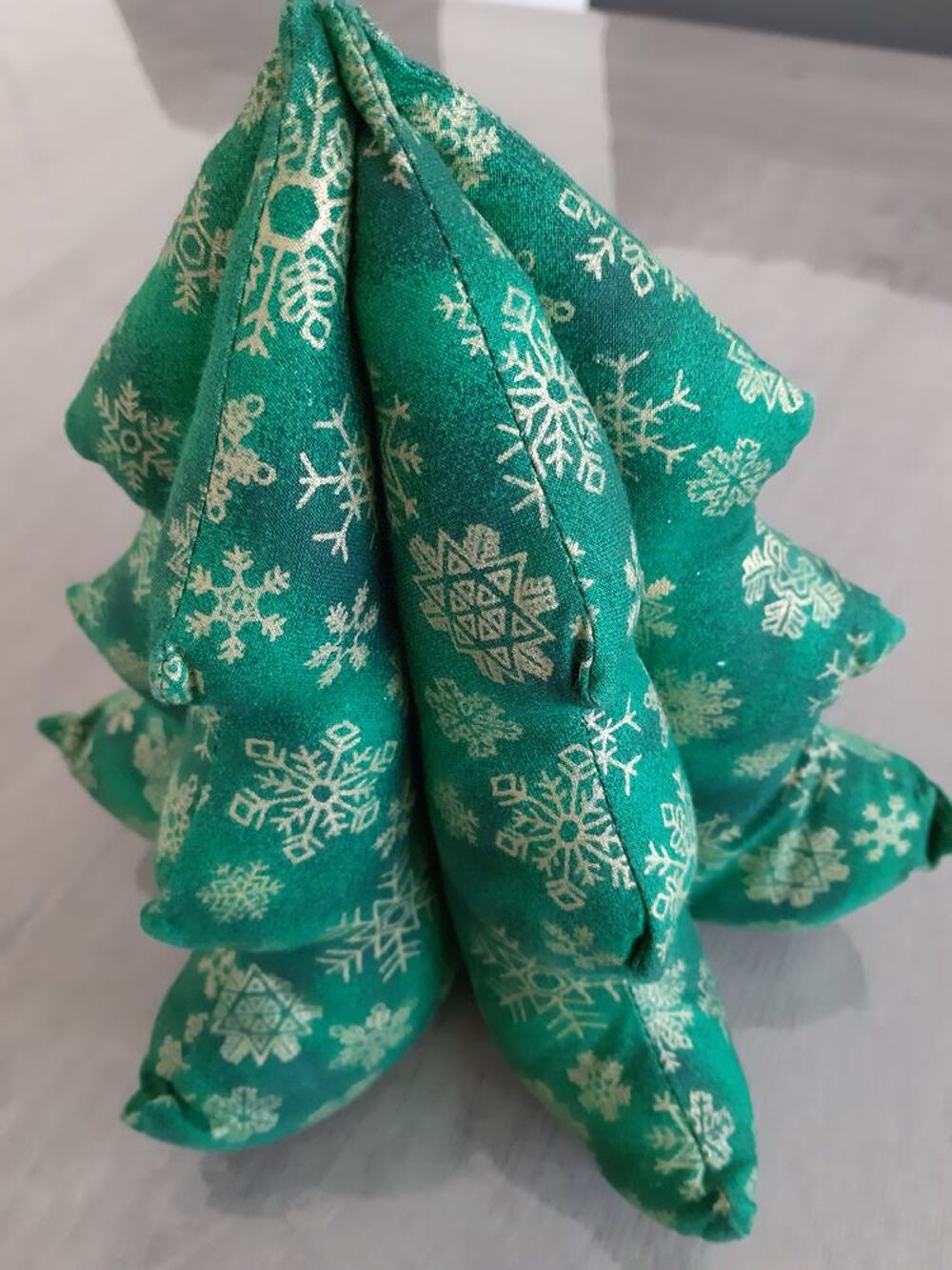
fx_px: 990
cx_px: 476
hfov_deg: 51.4
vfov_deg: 65.3
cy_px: 635
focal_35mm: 27
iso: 250
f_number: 1.7
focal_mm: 3.93
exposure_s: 1/50
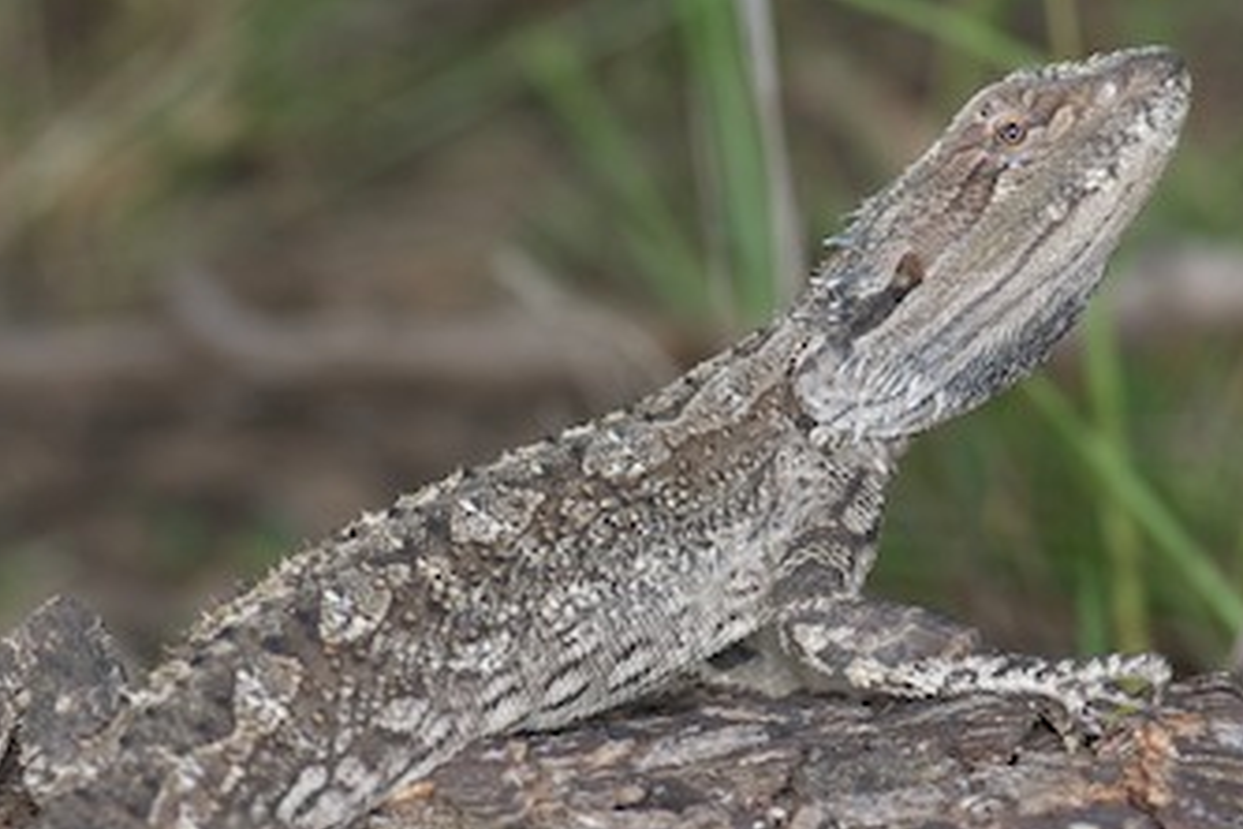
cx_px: 530
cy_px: 618
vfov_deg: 5.8
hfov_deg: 8.7
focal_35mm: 237
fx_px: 8174
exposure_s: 1/160
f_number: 5.6
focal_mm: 105
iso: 100
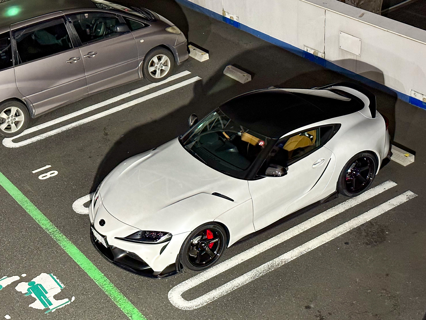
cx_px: 213
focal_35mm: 48
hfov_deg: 39.7
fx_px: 591
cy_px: 160
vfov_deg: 30.3
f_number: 1.8
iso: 500
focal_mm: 6.86
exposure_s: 1/35
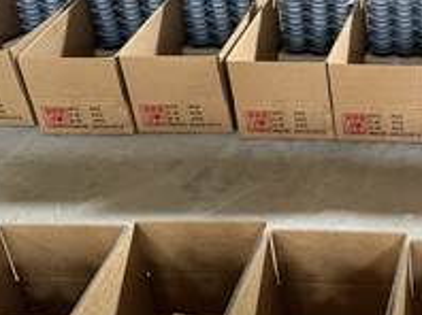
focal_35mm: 70
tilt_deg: -30.3
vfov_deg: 20.8
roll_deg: +1.4
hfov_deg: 25.2
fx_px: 852
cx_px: 496
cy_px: 83
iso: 640
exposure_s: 1/60
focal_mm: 6.76
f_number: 1.78
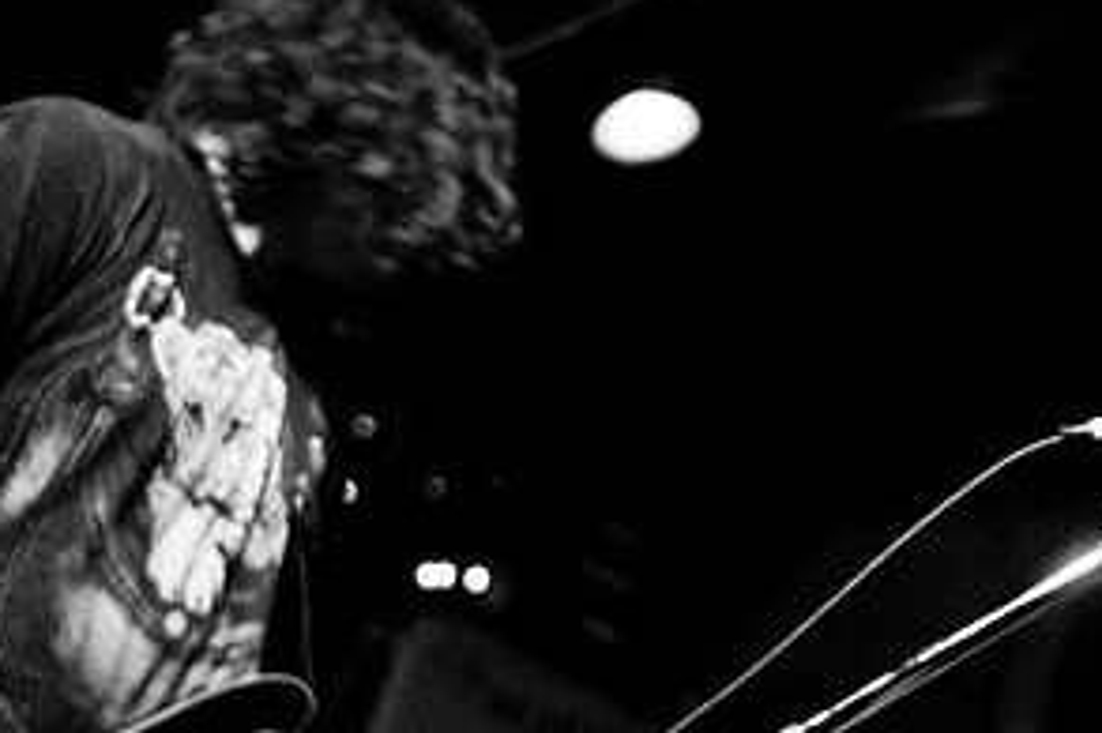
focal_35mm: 89
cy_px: 645
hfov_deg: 22.7
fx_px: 2723
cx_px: 831
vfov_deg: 15.2
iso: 1000
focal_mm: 30
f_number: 1.6
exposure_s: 1/40
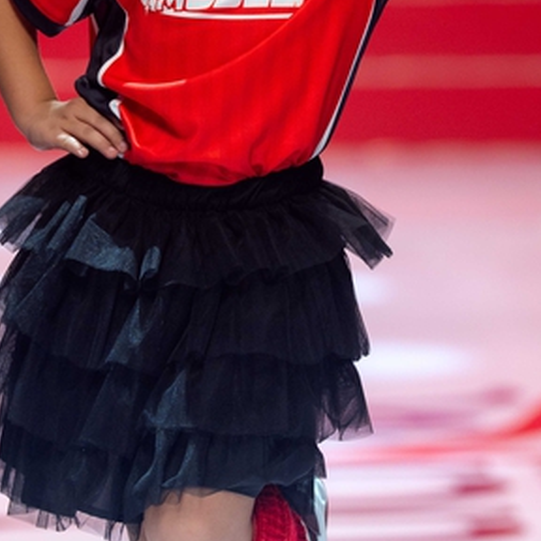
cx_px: 274
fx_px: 10008
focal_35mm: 566
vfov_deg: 3.1
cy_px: 131
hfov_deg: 3.1
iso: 400
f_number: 4
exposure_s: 1/320
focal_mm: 200
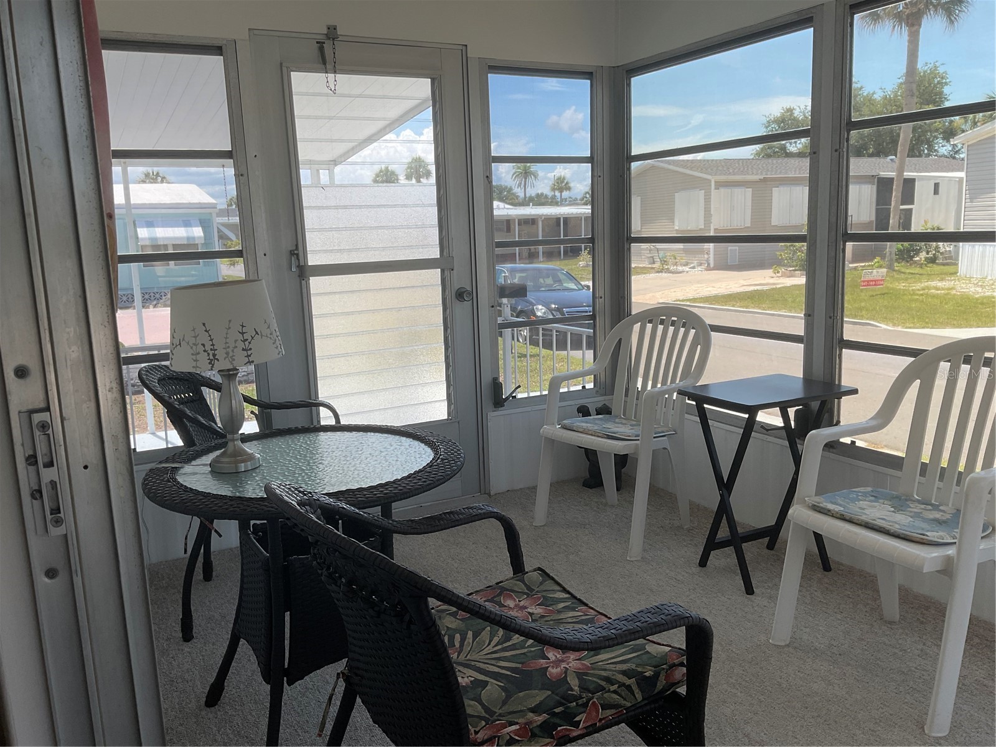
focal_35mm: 29
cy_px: 374
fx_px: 834
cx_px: 498
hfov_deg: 61.7
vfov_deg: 48.2
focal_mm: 3
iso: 16
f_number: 1.8
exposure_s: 1/242
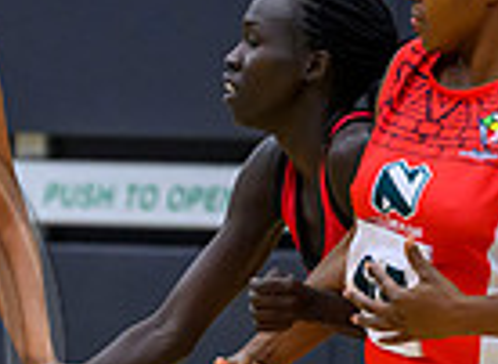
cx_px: -336
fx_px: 14234
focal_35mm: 998
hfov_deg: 2.0
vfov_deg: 1.5
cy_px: 461
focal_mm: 200
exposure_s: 1/1000
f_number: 3.2
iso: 4000
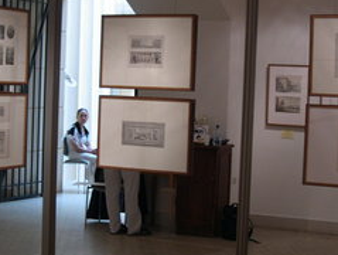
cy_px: 117
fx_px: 792
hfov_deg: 24.1
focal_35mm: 81
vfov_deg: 18.3
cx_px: 167
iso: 100
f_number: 2.8
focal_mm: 8
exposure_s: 1/6.4
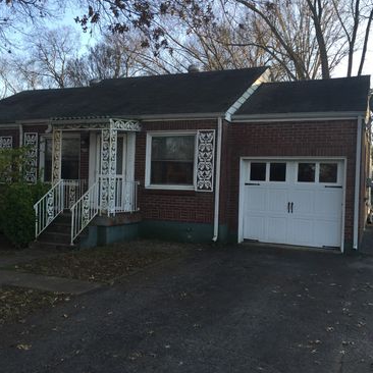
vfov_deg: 47.2
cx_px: 189
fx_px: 427
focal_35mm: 35
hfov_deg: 47.2
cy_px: 189
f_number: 2.2
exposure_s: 1/278
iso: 32
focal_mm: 4.15
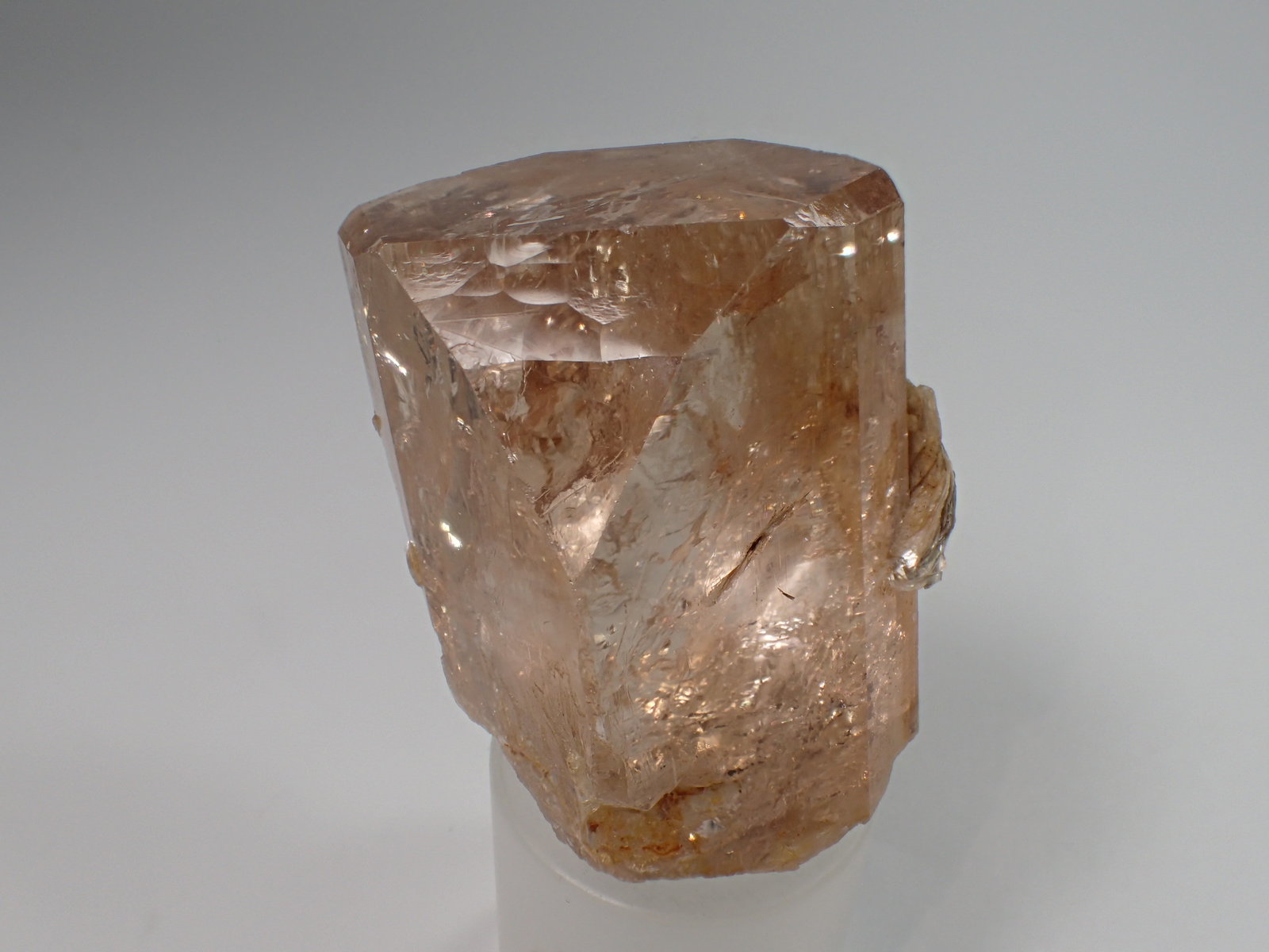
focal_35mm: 30
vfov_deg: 46.8
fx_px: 1100
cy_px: 476
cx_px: 634
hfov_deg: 60.0
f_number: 3.2
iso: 100
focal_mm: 5.5
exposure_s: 1/200
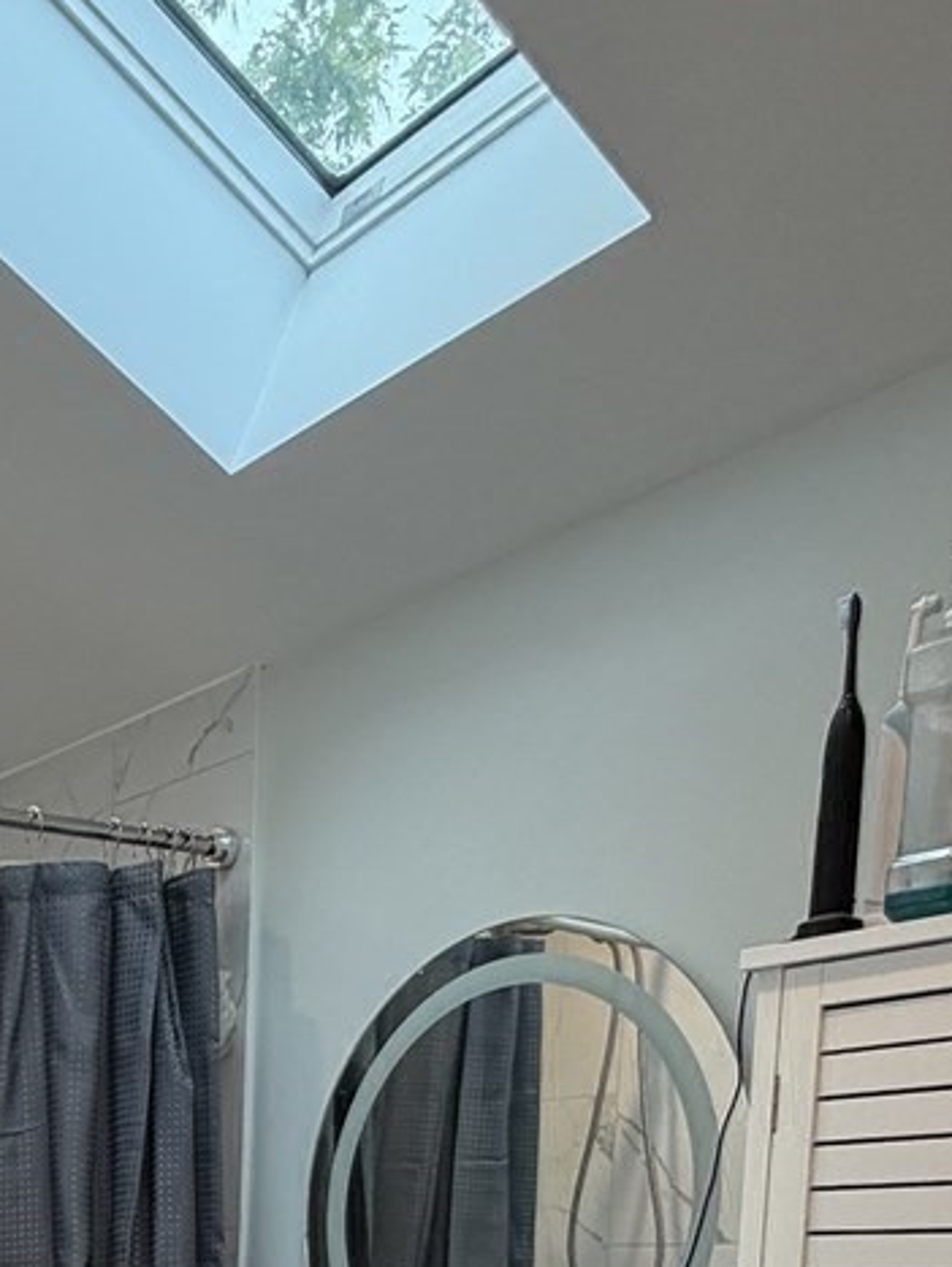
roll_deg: -1.0
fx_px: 1684
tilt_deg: -6.2
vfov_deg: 33.6
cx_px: -71
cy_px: 1517
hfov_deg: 28.9
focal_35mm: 46
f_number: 2.2
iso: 160
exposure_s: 1/120
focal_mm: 2.22
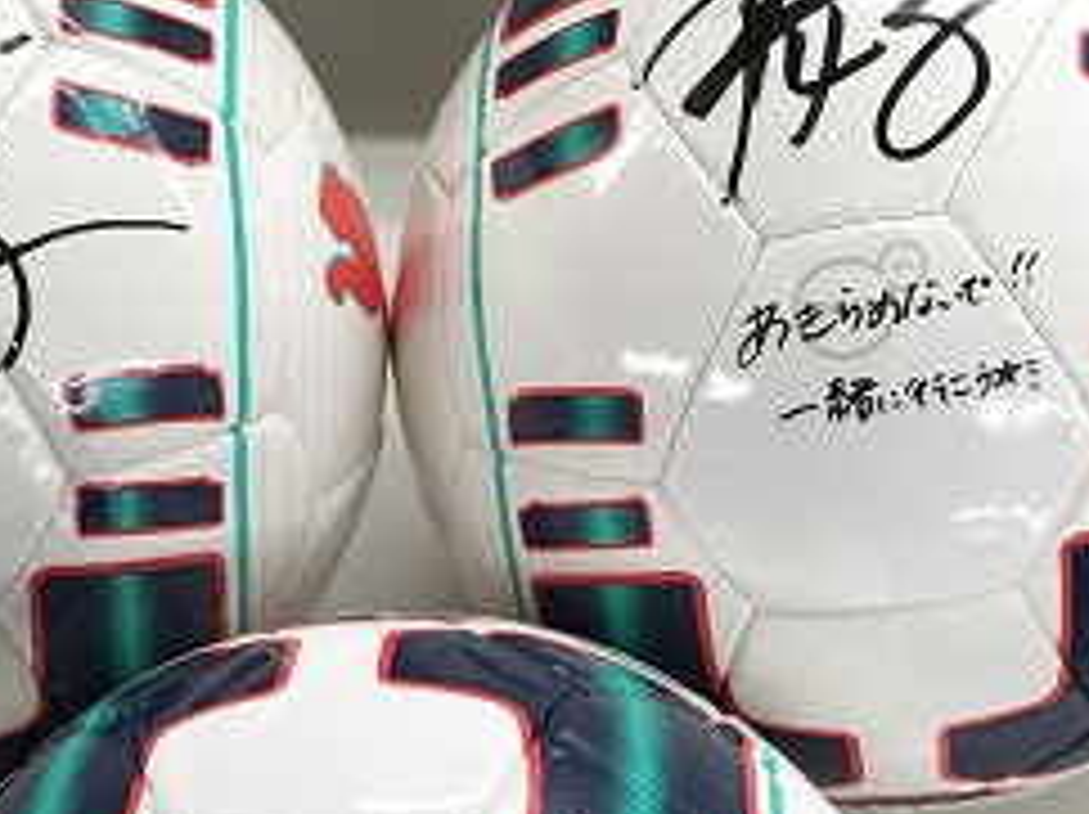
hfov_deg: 27.0
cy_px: 742
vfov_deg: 20.0
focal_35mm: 72
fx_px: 2263
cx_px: 464
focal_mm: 4.15
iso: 40
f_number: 2.2
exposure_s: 1/17
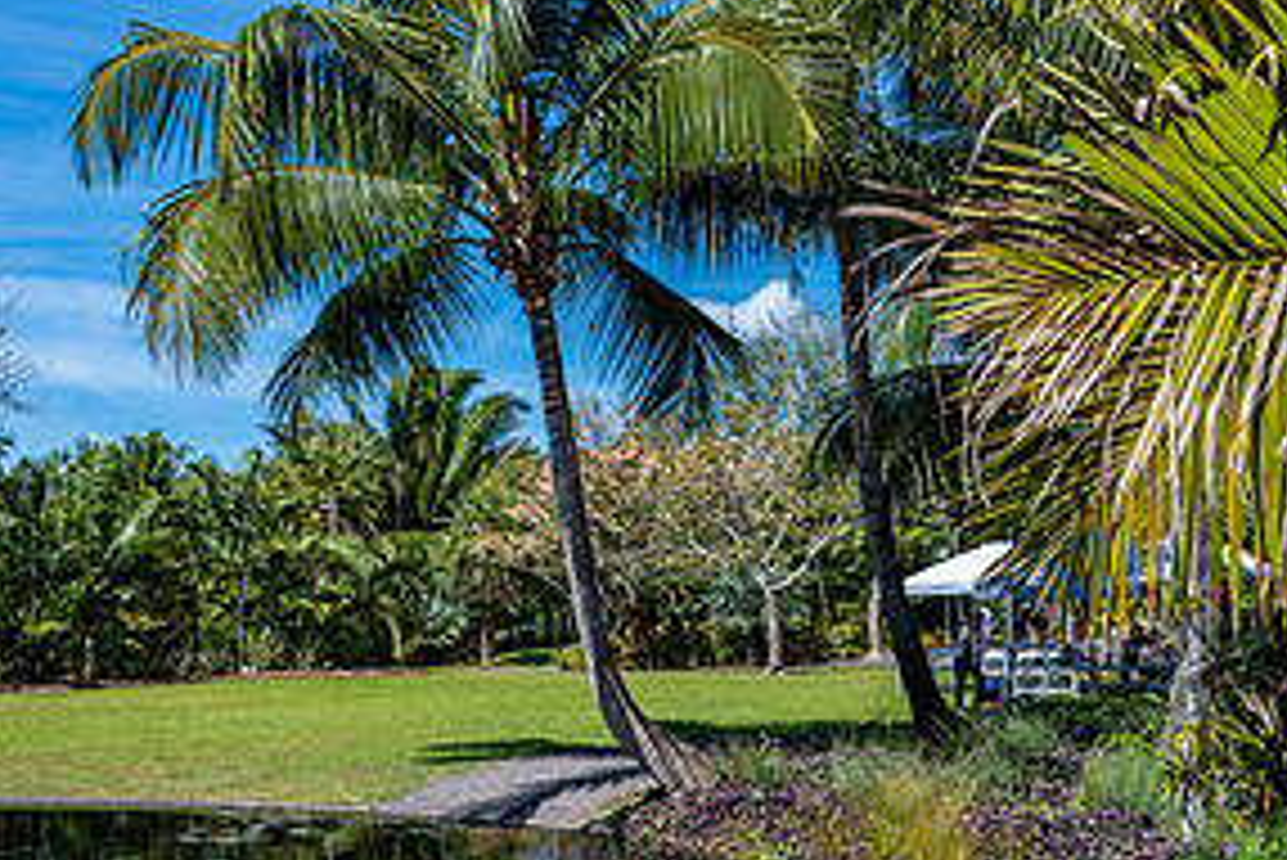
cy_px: 509
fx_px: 1574
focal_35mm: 44
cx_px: 670
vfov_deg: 30.5
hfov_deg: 44.5
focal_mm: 28
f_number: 8
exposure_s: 1/160
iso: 64
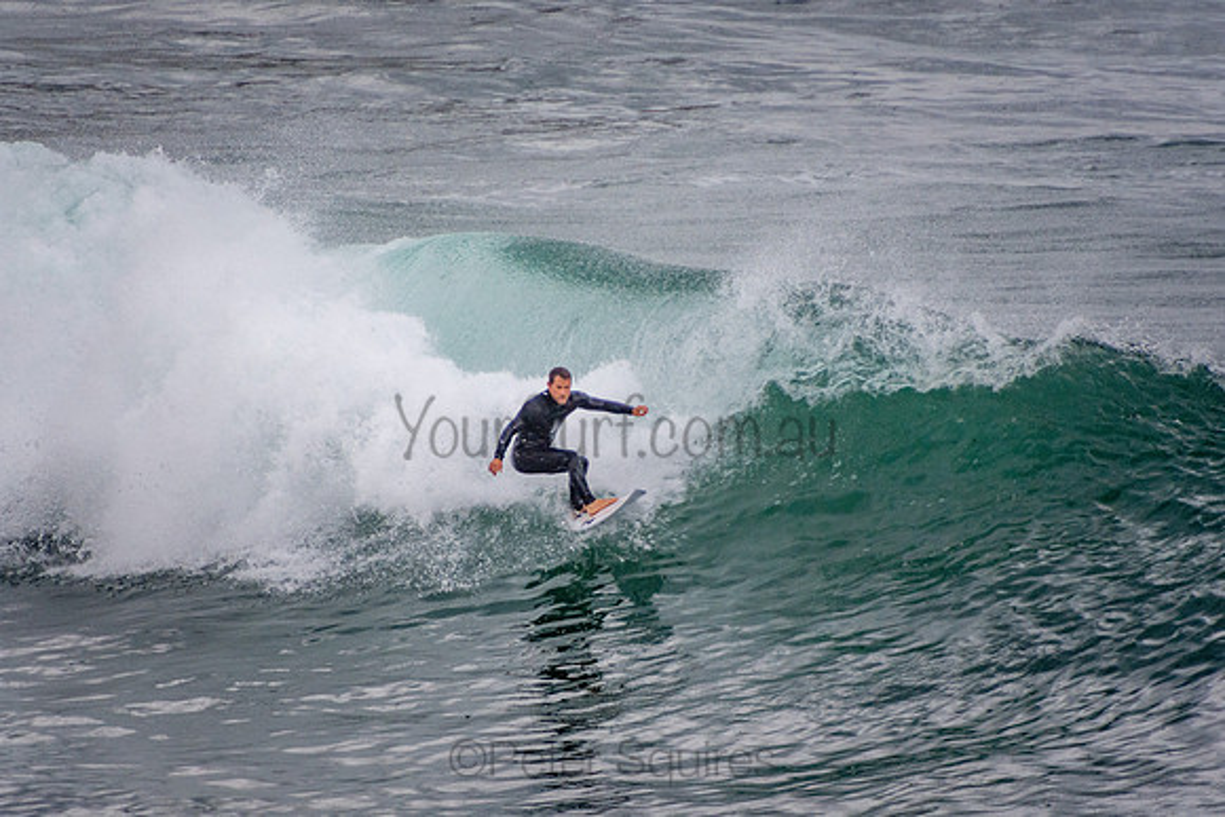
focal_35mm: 600
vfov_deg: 2.3
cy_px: 408
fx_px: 20420
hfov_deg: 3.4
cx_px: 612
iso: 1100
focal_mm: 400
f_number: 5.6
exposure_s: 1/250
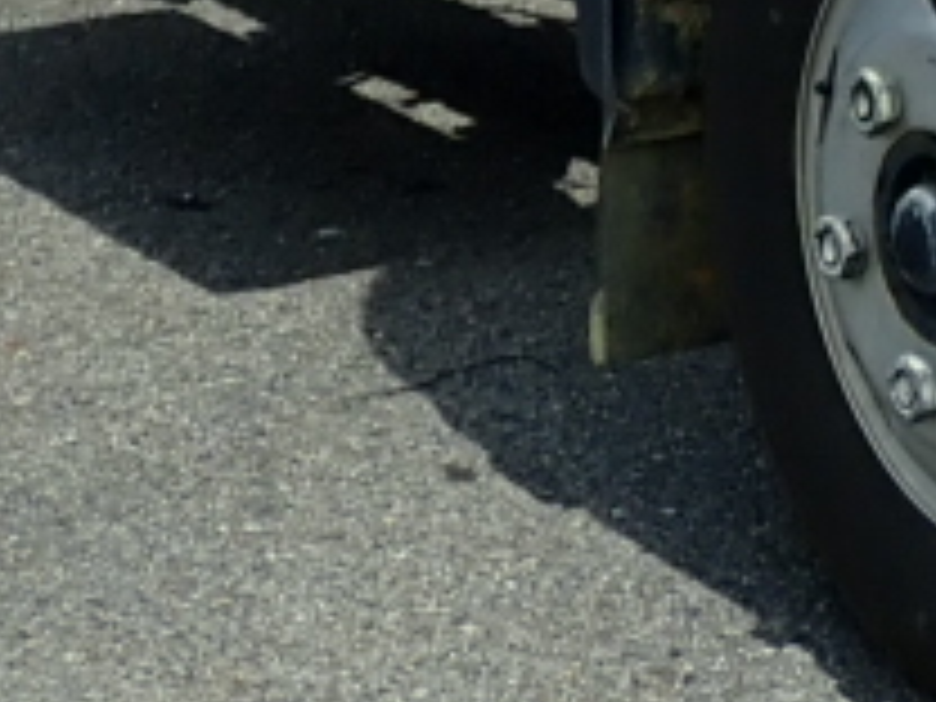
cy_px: -1359
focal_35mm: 185
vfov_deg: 7.2
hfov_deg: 10.5
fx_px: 5002
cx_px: 1179
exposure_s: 1/1000
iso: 100
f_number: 3.2
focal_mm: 5.5
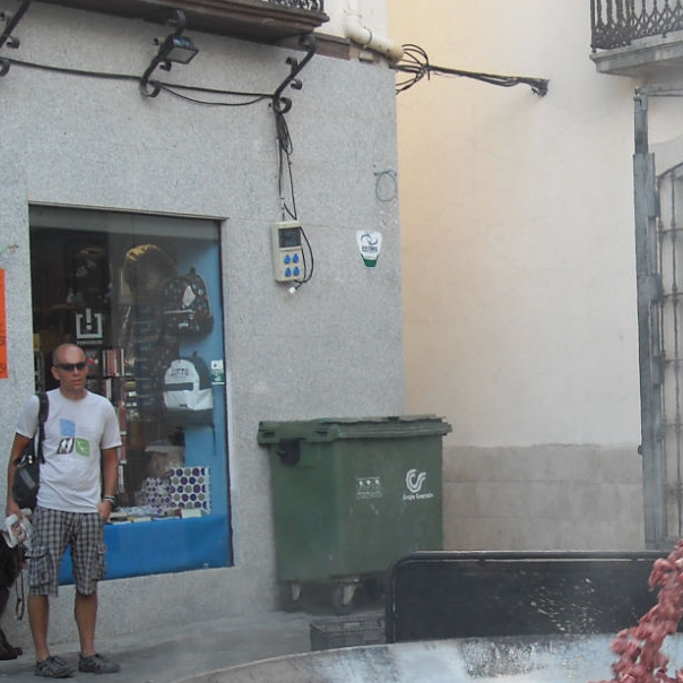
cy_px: 551
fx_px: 1830
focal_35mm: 82
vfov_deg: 20.9
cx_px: 583
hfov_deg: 20.8
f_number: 2.8
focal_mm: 5.7
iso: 64
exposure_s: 1/141
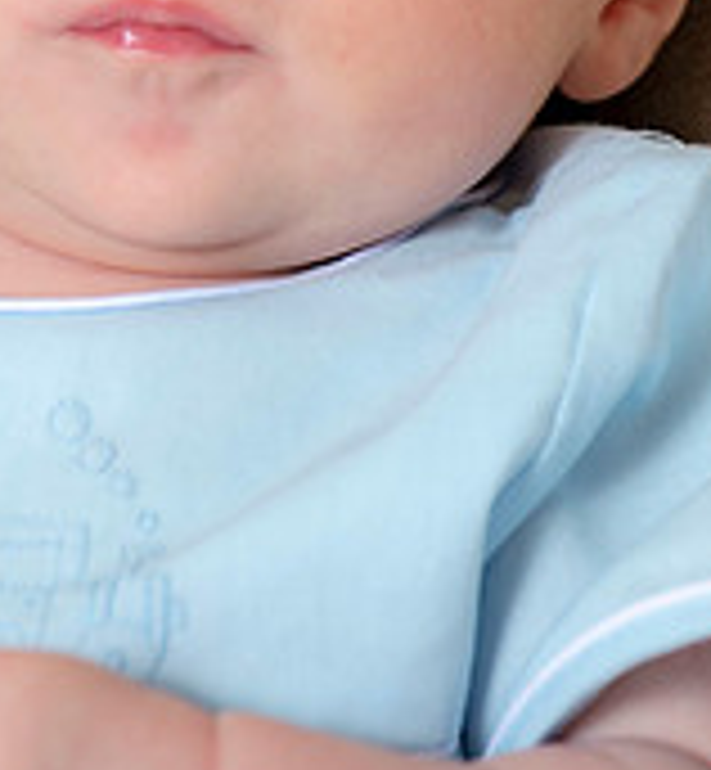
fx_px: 16876
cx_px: 235
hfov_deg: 2.4
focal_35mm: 697
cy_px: 261
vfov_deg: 2.6
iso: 250
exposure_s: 1/200
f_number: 4.5
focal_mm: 200
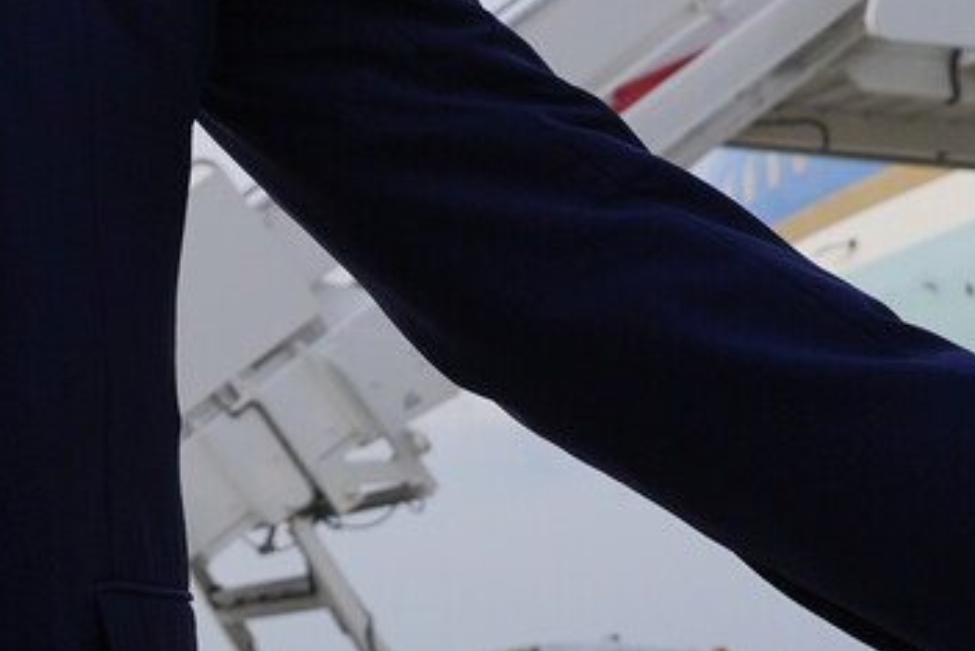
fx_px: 2953
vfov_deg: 11.7
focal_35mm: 109
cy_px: -492
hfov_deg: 17.0
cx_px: -468
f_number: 5.6
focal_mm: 24
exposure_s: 1/1250
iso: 250
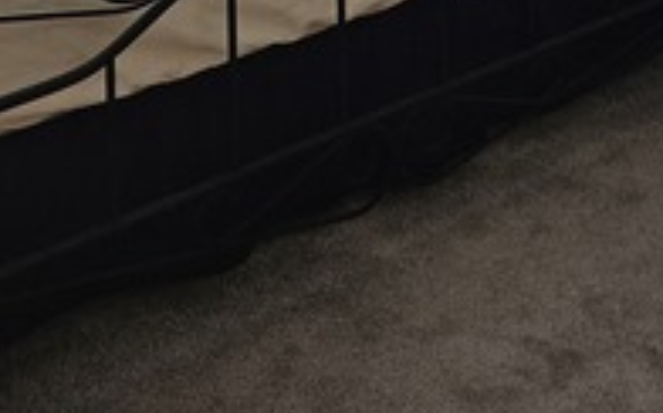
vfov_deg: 13.1
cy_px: -465
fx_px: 1498
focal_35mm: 83
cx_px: 413
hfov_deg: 24.9
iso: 200
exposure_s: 1/120
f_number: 1.8
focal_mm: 5.4
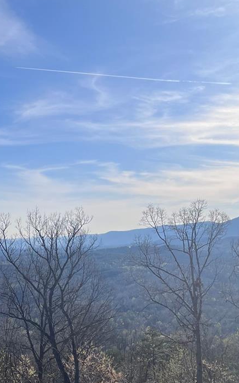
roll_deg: +1.5
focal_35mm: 61
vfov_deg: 32.9
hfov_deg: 20.6
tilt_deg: -2.9
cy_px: 283
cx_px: 3
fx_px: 635
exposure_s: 1/6494
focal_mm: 5.1
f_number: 1.6
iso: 50
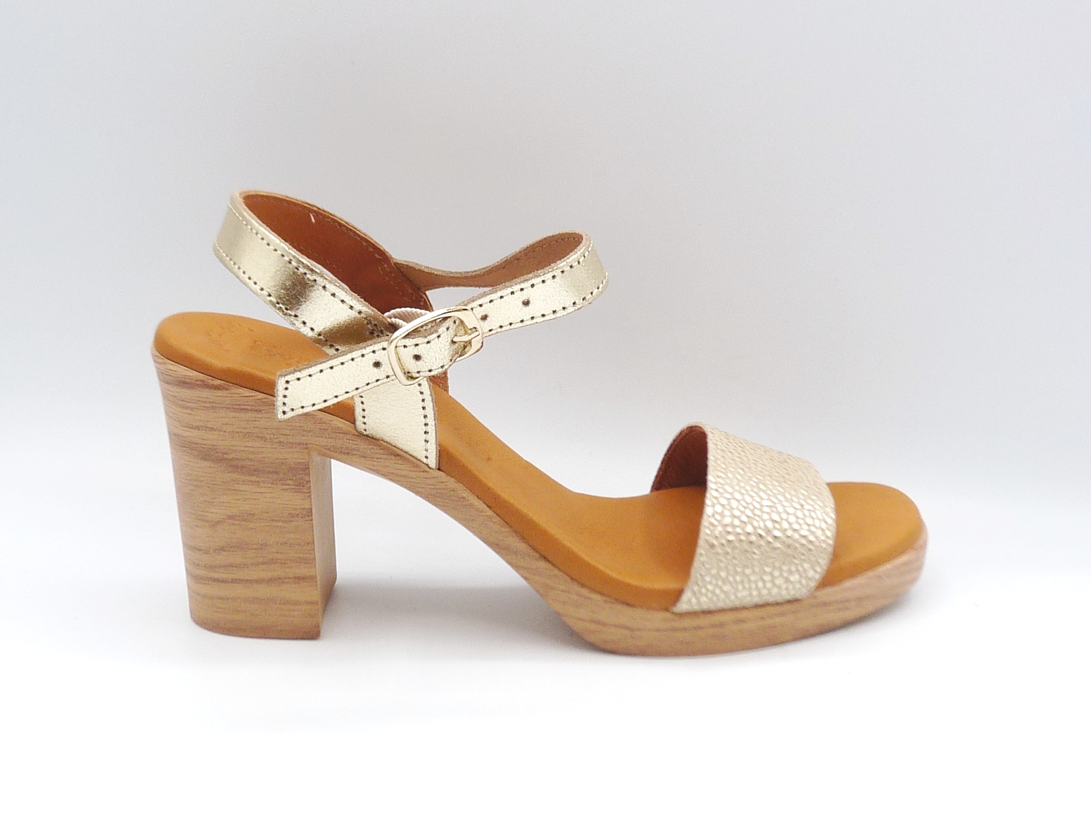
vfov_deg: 28.6
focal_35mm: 51
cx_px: 546
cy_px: 410
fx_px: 1607
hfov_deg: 37.5
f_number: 4
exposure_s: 1/160
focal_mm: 5.2
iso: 100
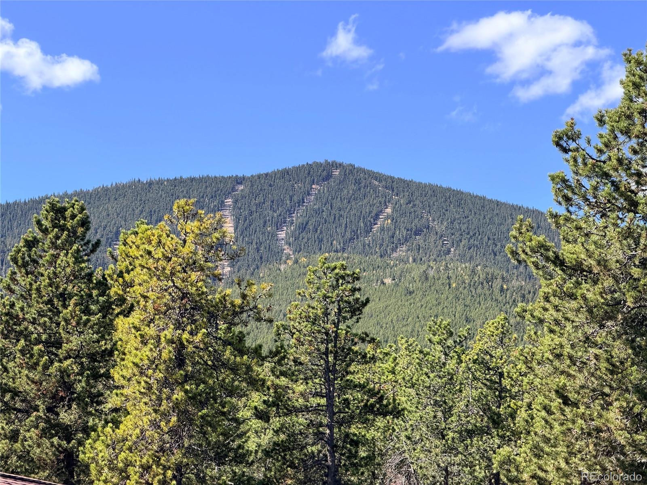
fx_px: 1869
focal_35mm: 100
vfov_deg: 14.8
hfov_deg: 19.6
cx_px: 324
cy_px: 242
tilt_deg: +9.2
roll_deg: -1.2
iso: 50
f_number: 2.8
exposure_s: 1/540
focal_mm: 16.89
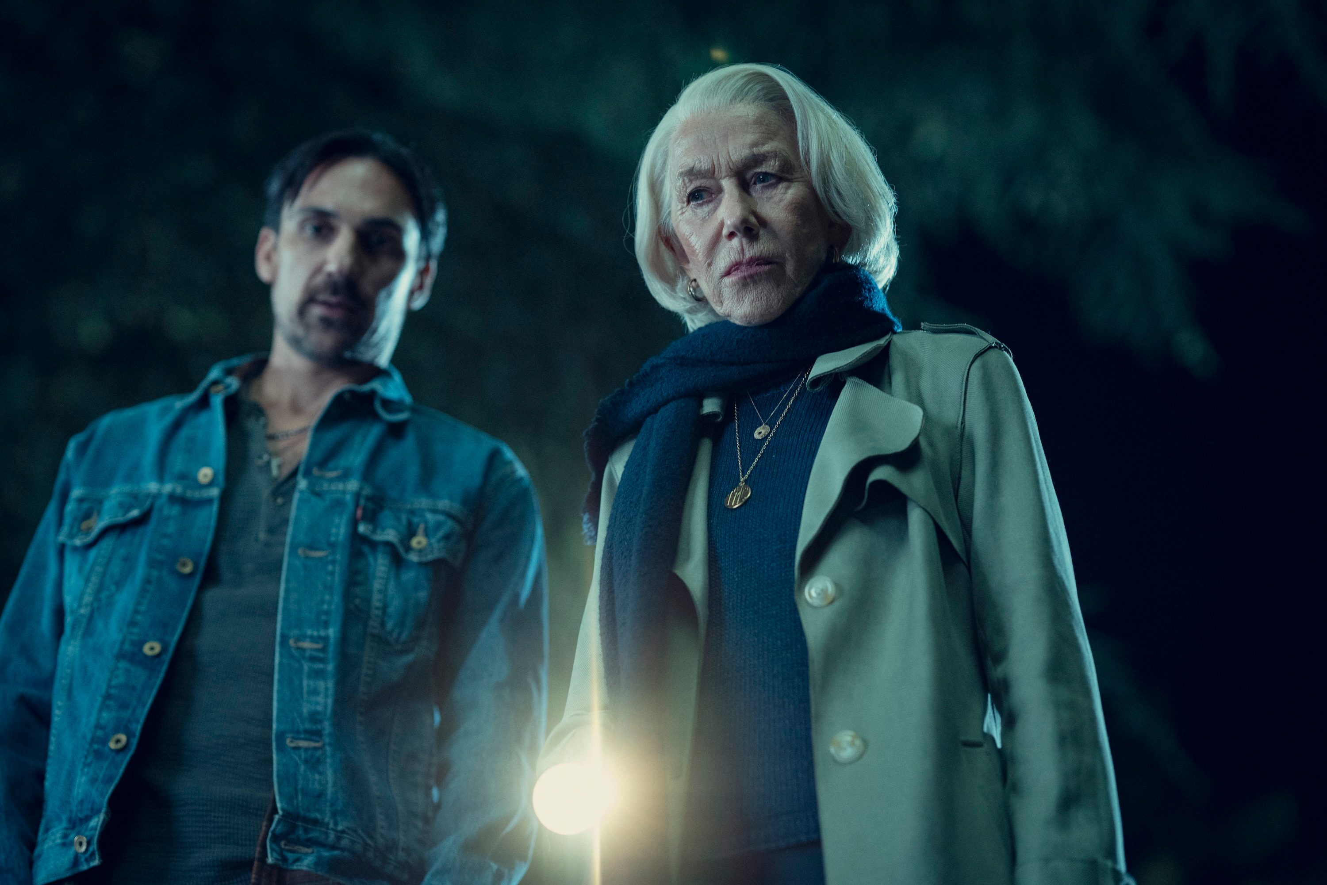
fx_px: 3133
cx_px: 664
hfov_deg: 23.9
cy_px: 442
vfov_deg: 16.1
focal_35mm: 85
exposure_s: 1/40
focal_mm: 85
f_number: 2
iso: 2500
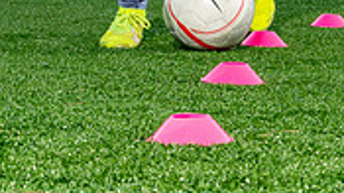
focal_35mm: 190
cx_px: 254
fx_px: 1731
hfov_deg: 11.3
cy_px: -244
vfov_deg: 6.1
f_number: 6.3
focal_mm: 47
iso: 400
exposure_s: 1/125
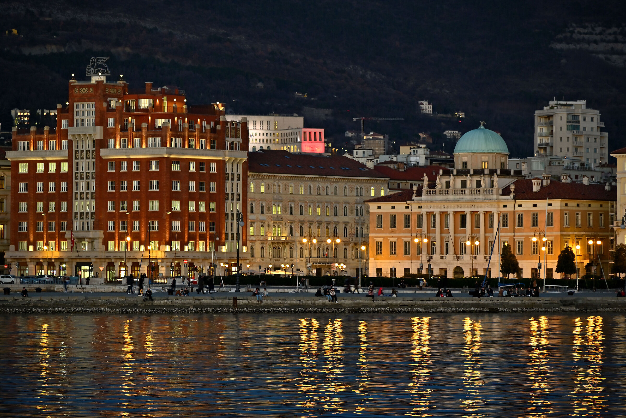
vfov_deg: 7.4
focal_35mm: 185
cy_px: 209
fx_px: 3218
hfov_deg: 11.1
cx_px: 313
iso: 320
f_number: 6.3
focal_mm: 185
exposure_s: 1/6
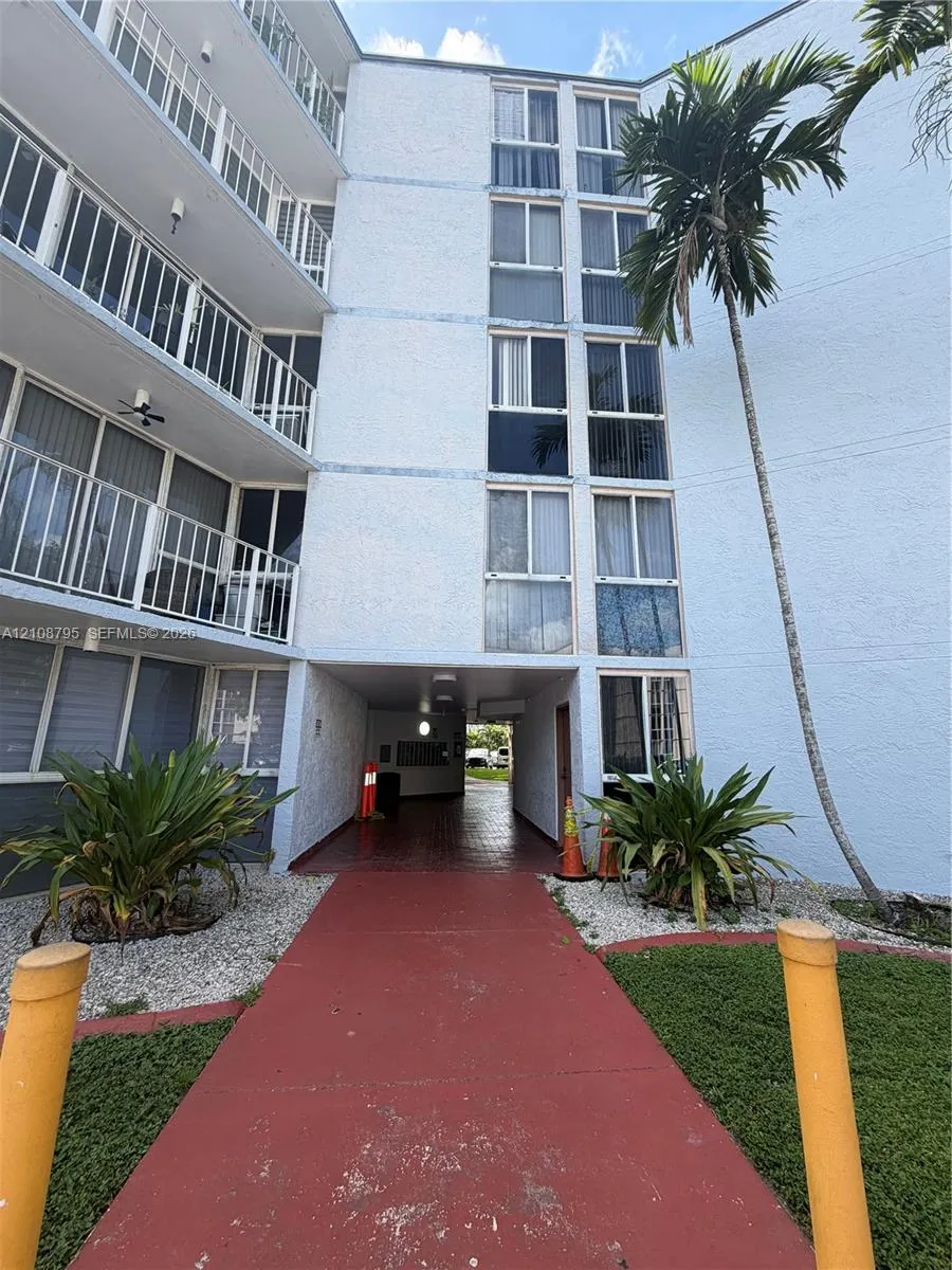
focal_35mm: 14
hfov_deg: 85.7
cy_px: 635
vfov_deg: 102.1
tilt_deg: +13.2
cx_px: 476
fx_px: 513
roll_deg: -0.4
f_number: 2.2
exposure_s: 1/502
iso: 50
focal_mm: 2.22
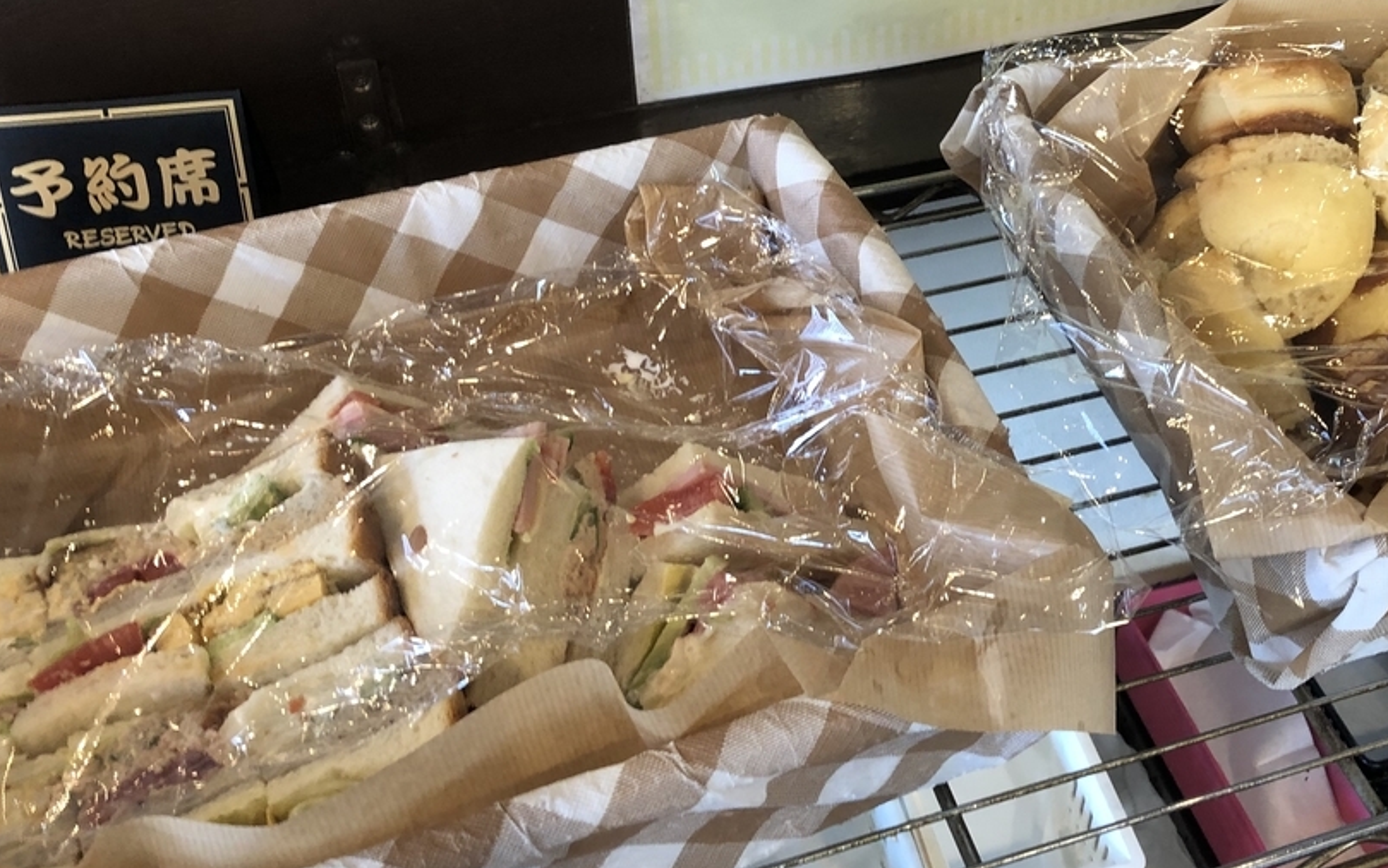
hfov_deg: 44.8
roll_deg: -4.1
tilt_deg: -42.1
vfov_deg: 29.2
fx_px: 1665
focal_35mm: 44
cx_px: 894
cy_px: 347
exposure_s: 1/17
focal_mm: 3.99
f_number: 1.8
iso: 40
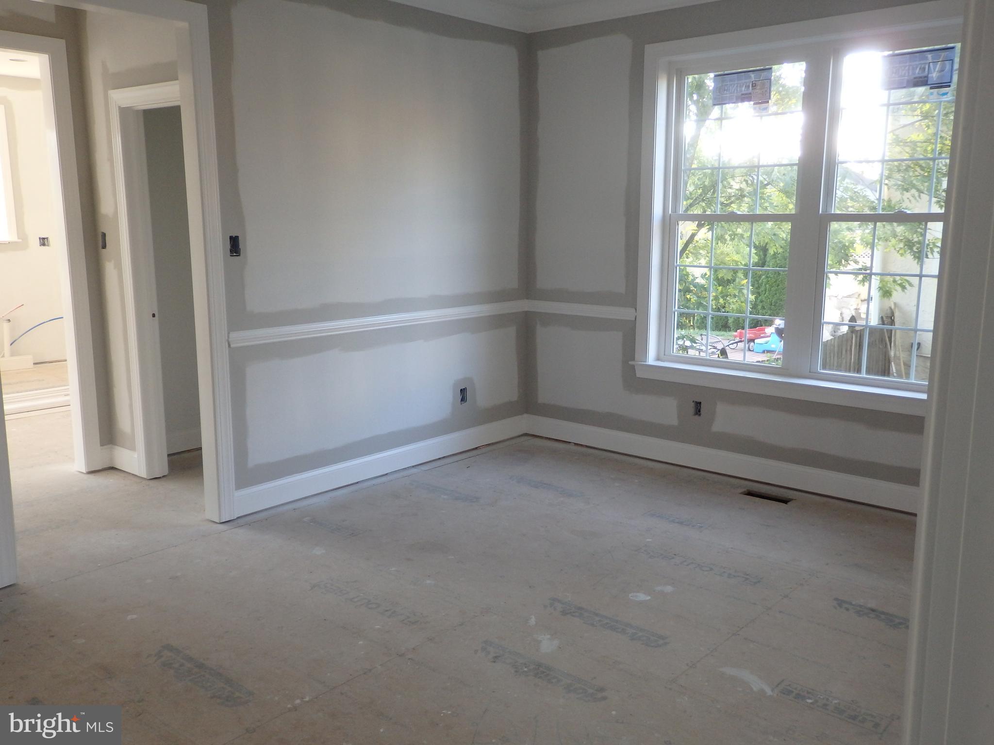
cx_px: 497
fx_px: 861
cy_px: 372
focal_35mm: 30
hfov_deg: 60.0
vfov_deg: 46.8
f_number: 3.3
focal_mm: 5.5
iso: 250
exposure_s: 1/30
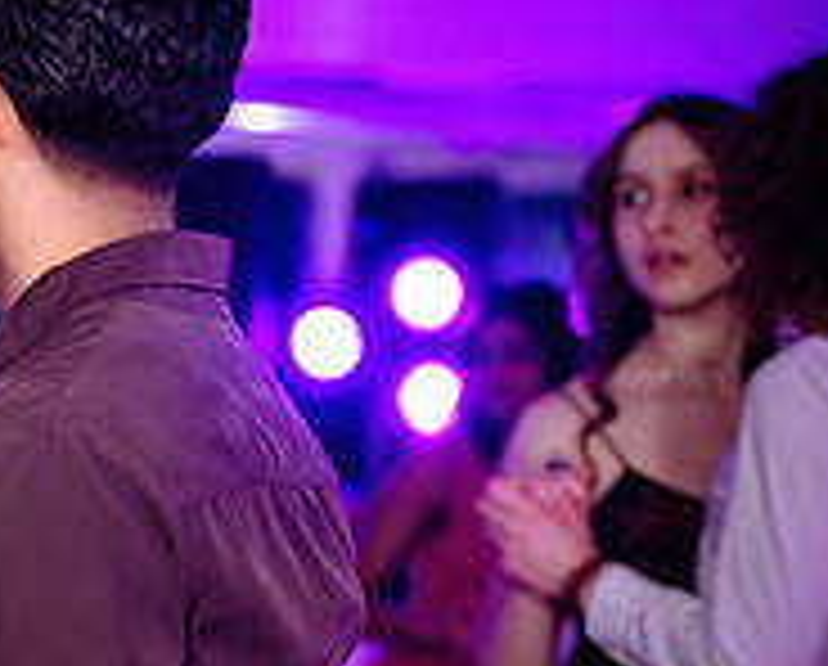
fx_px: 3978
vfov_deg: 9.5
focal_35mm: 162
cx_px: -243
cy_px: 593
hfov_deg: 11.6
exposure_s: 1/200
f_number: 2
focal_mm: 50
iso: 2000
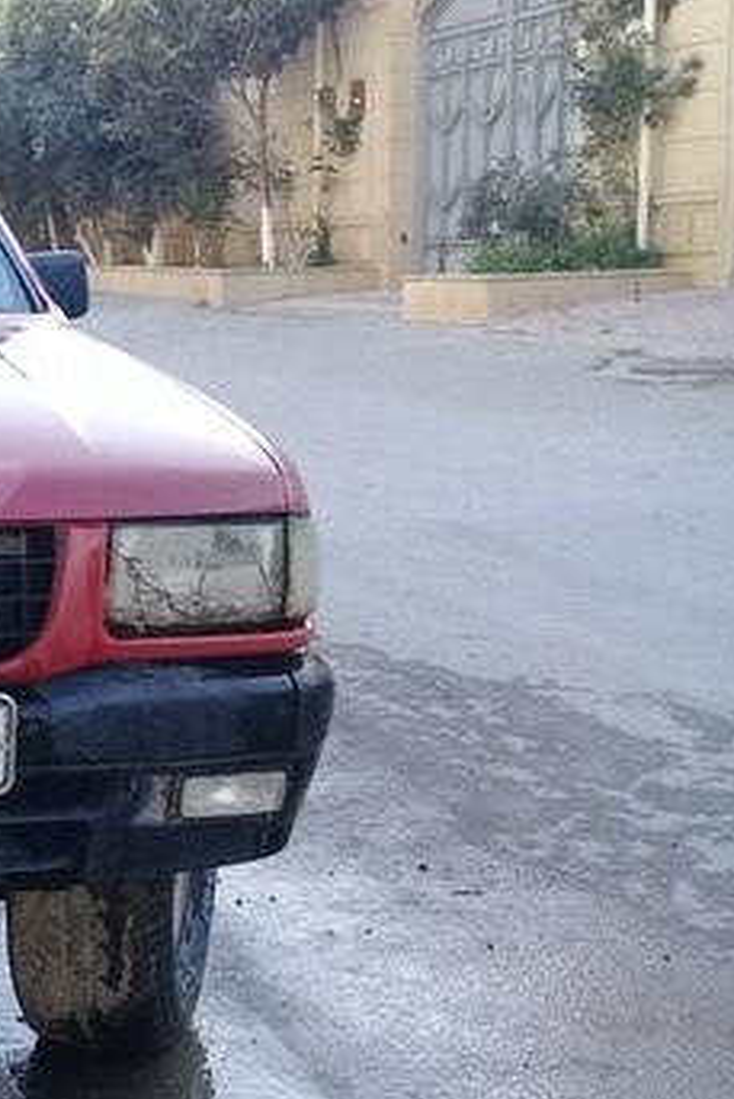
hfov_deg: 19.6
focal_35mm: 62
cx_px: -301
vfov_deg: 32.4
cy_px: 508
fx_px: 1894
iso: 50
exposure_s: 1/109
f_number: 2.2
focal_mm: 3.3
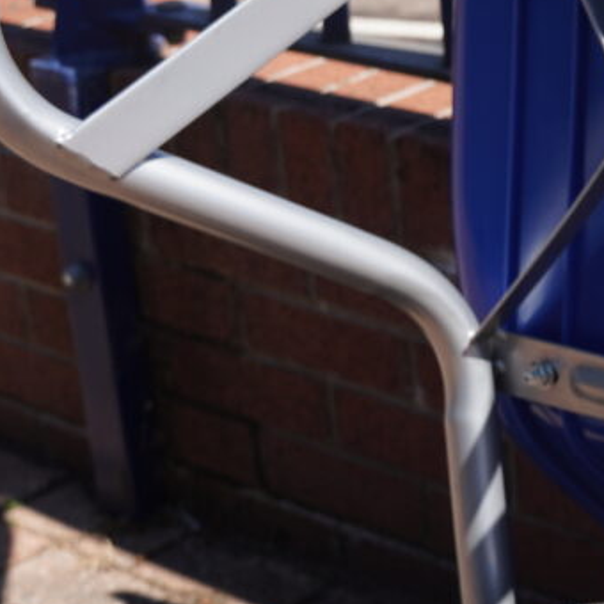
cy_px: 139
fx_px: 2197
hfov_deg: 14.9
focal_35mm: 111
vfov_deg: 15.6
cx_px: 789
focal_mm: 29
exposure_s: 1/250
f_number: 5.6
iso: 100
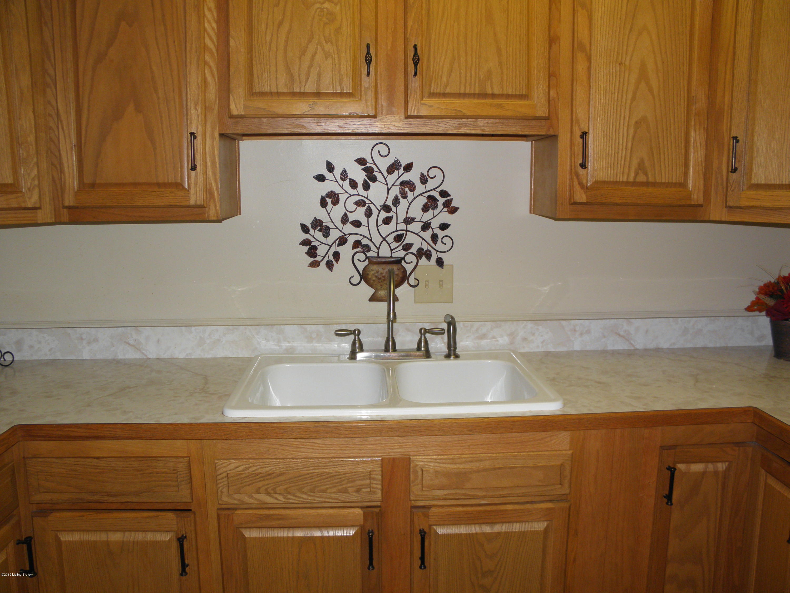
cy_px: 296
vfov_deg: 49.7
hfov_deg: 63.4
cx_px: 395
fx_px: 639
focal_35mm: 28
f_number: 3.5
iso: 100
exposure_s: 1/30
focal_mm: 5
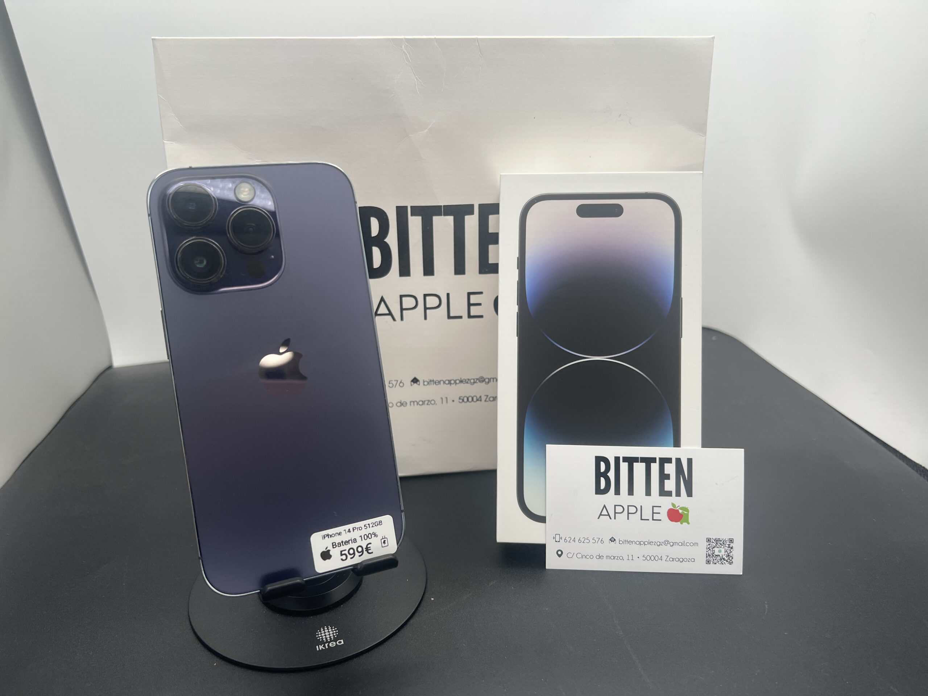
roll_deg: +1.5
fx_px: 697
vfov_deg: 53.1
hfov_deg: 67.3
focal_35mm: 26
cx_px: 464
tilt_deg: -23.5
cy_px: 348
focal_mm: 5.7
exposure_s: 1/480
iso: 50
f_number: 1.5
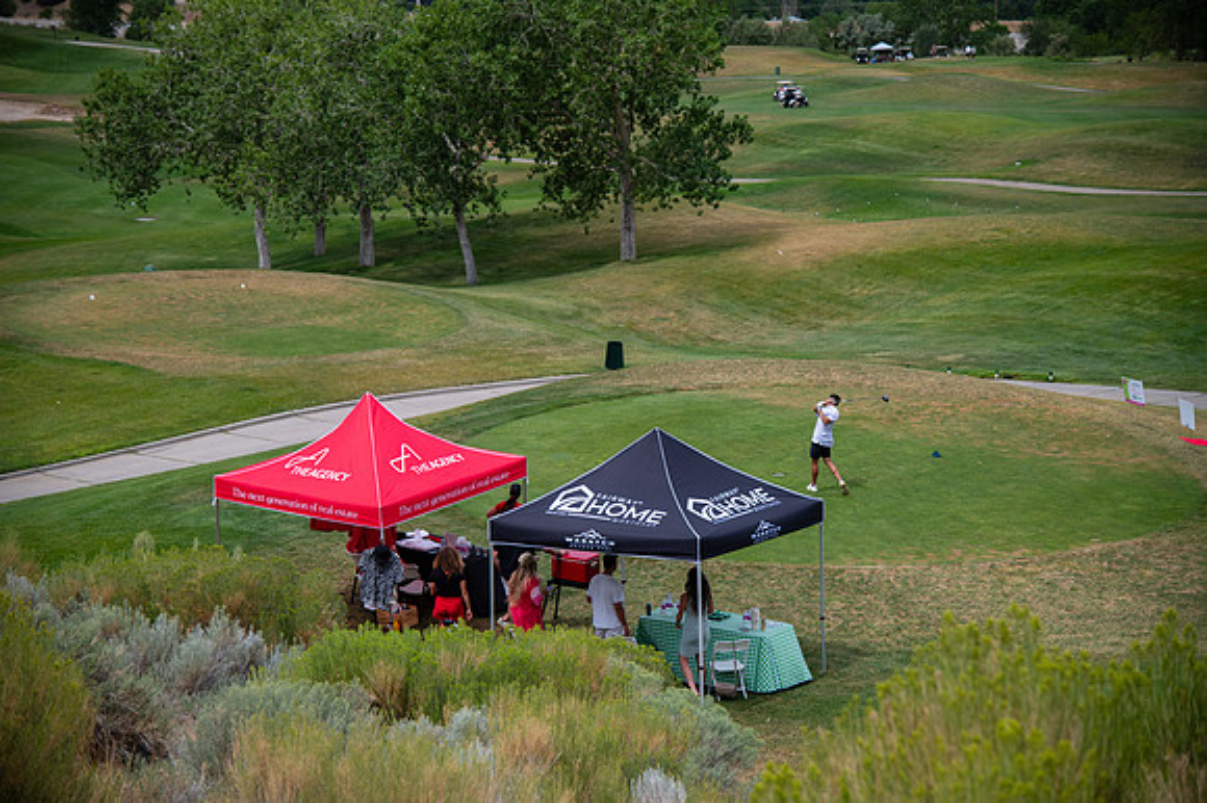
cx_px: 604
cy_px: 402
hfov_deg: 26.4
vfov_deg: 17.8
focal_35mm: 77
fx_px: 2569
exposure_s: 1/3200
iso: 200
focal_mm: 75
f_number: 4
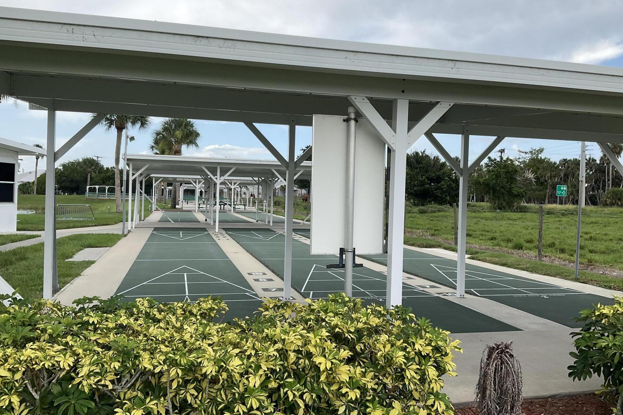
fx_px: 536
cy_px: 202
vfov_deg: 42.3
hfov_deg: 60.3
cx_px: 305
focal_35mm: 31
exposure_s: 1/883
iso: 16
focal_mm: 3
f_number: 1.8
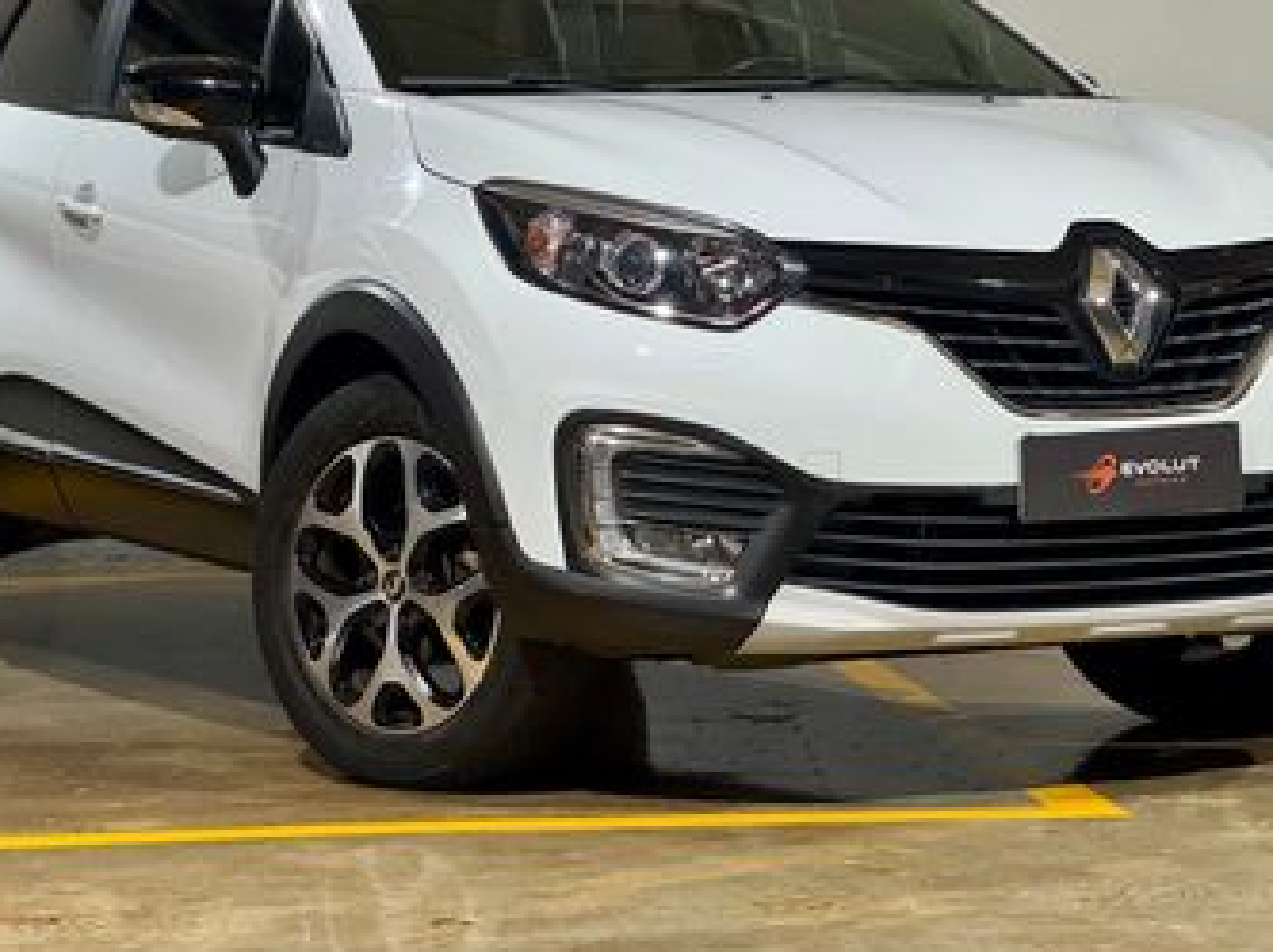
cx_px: 642
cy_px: 333
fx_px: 4004
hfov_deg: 18.1
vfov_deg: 13.5
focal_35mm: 109
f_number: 2.8
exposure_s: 1/60
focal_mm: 9
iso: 250
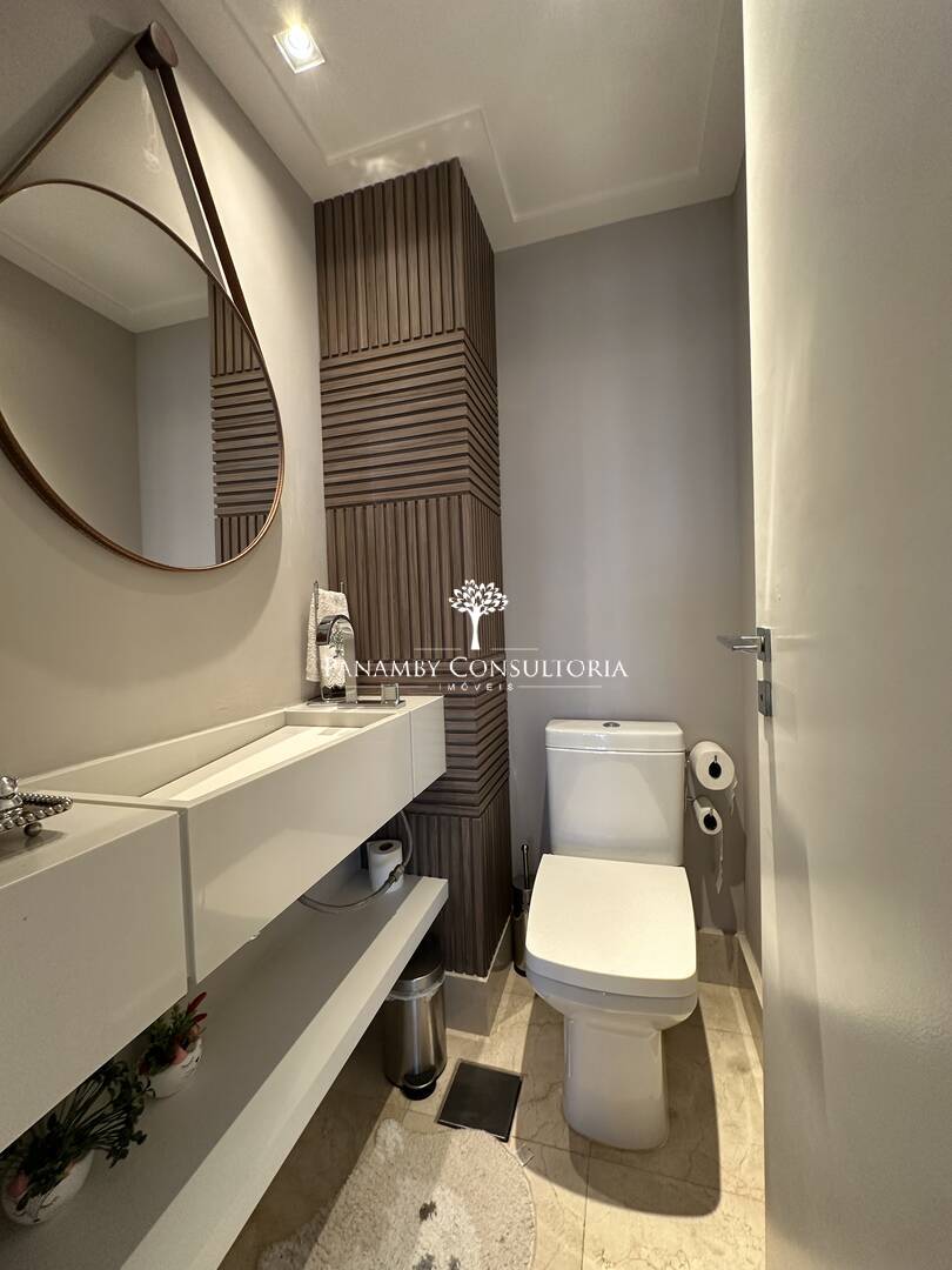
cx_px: 476
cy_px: 635
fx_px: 513
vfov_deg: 102.1
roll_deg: +1.3
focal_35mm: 14
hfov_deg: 85.7
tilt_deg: -1.3
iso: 200
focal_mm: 2.22
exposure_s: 1/60
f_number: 2.2
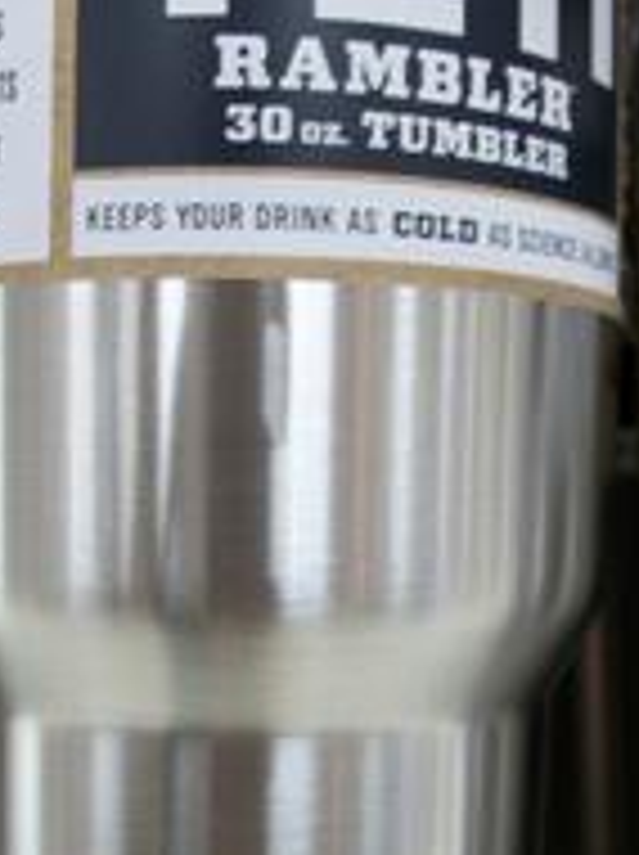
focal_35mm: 59
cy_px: 410
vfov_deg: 32.7
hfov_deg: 24.7
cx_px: 270
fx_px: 1455
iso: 160
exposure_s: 1/15
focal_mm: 5.7
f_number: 2.9
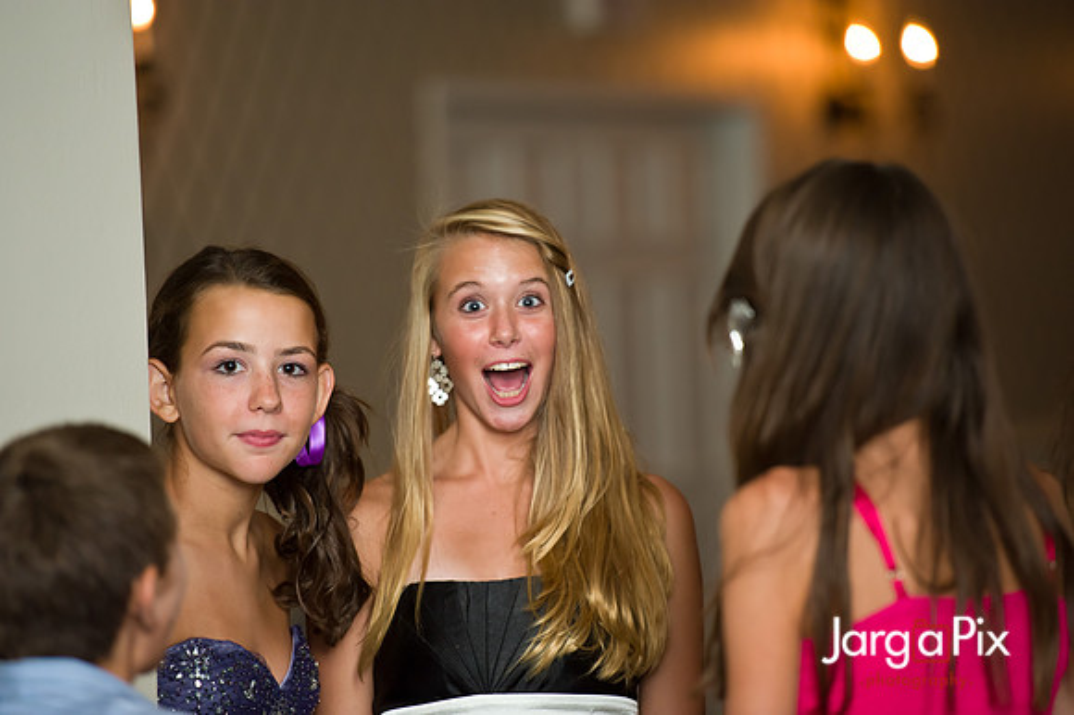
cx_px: 537
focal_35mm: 200
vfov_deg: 6.9
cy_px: 358
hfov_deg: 10.3
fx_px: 5963
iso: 1600
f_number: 3.2
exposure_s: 1/125
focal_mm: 200
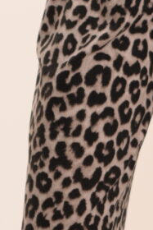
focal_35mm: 321
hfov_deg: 4.3
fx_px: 2044
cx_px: 137
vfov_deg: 6.4
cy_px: -75
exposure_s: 1/125
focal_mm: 50
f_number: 2.8
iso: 400
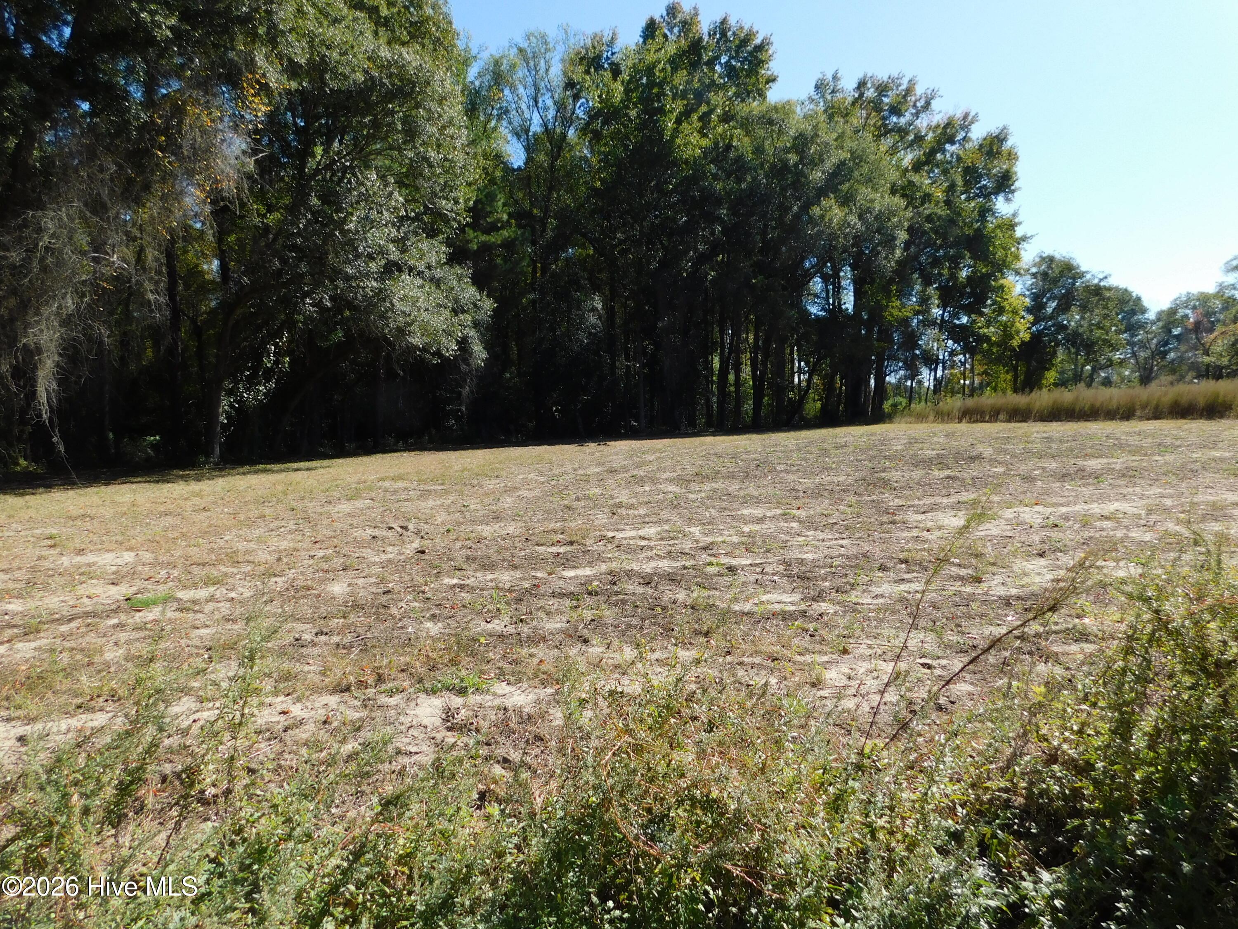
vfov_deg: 58.9
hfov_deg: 73.9
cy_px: 464
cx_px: 619
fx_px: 823
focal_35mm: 23
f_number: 3
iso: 125
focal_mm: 4
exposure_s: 1/1000
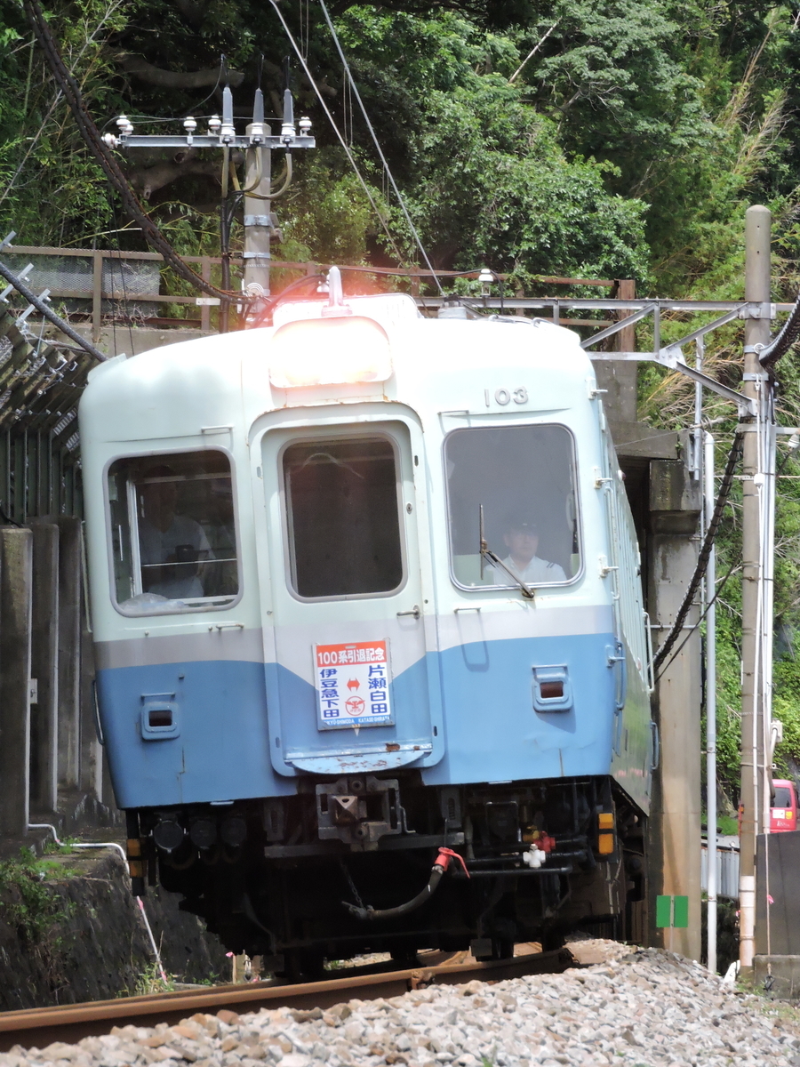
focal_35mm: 250
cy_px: 534
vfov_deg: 7.9
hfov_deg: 5.9
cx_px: 400
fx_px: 7704
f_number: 5.5
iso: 800
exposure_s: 1/1600
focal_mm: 44.8
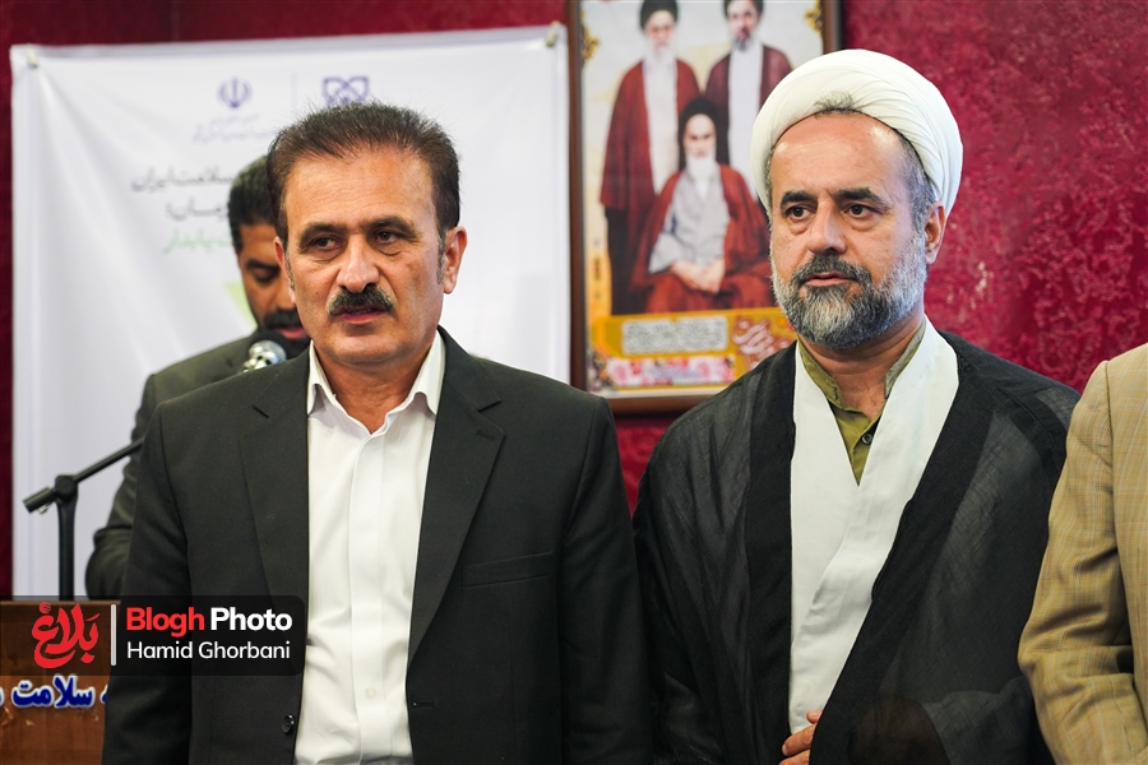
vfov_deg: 13.0
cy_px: 382
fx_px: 3348
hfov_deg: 19.5
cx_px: 574
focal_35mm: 105
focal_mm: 105
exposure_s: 1/160
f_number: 4
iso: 1600
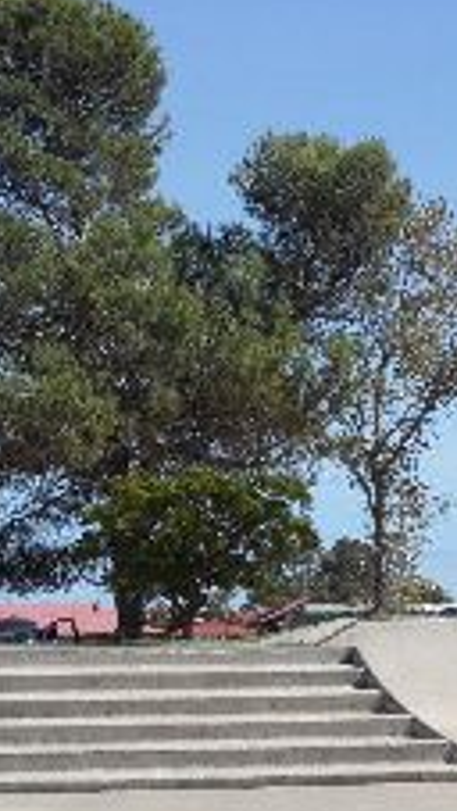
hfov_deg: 10.4
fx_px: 2473
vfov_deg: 18.6
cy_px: 457
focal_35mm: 115
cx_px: 528
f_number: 5.6
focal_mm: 10.3
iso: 80
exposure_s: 1/500
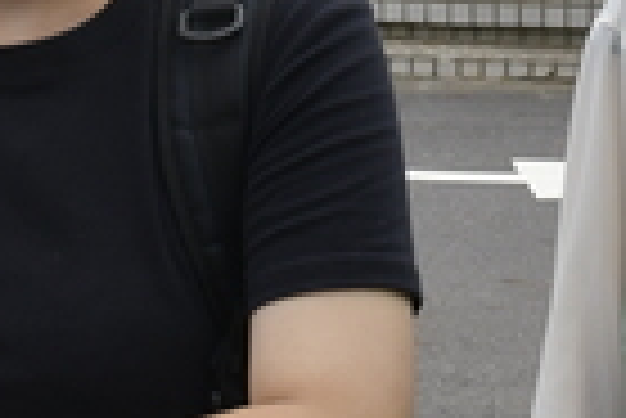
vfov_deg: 8.2
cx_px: 500
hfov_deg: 12.3
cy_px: -151
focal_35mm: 166
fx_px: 2890
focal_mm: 22
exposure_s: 1/250
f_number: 8
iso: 180
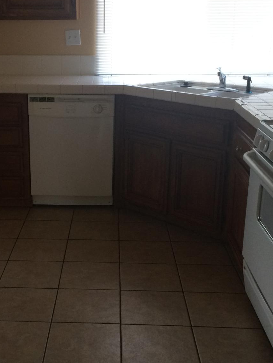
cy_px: 187
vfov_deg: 37.5
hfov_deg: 28.4
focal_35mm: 51
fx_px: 536
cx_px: 89
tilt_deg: -18.7
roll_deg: +1.1
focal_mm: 4.15
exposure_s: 1/30
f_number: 2.2
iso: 40
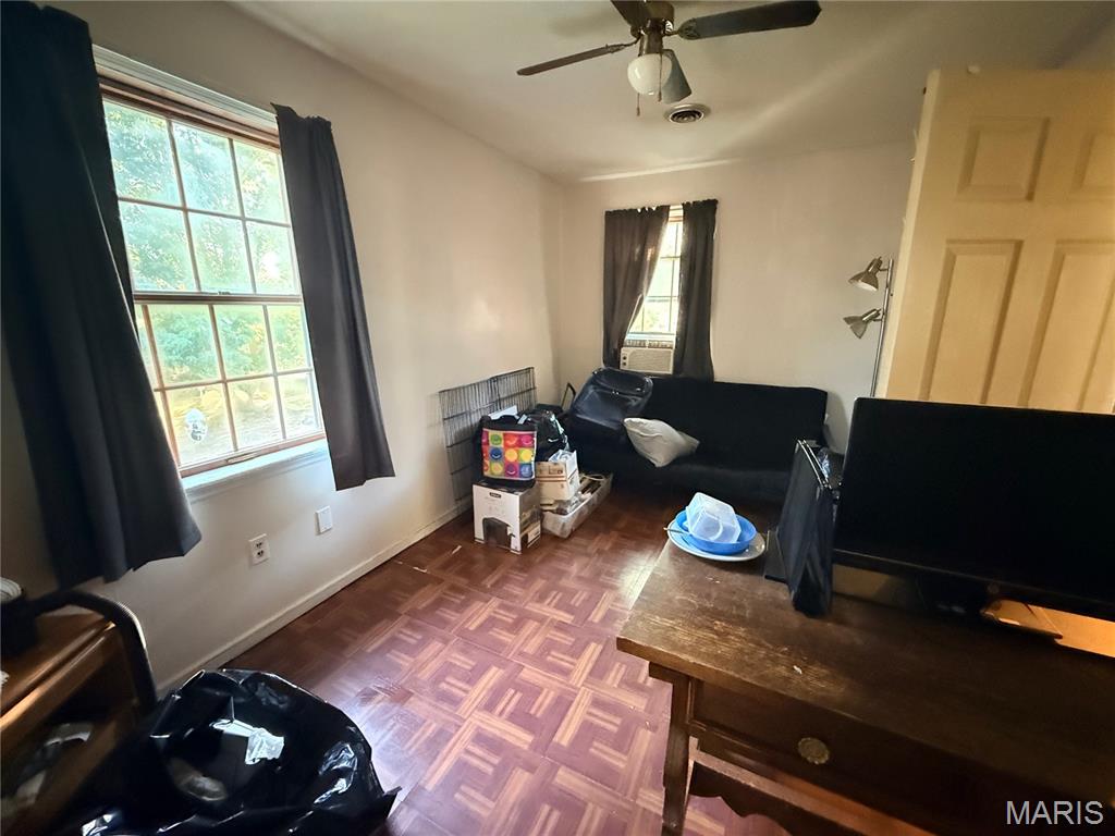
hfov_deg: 102.1
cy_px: 418
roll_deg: +0.2
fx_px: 451
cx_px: 558
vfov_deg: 85.7
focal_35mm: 14
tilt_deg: -11.8
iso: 1600
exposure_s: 1/40
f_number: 2.2
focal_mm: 2.22
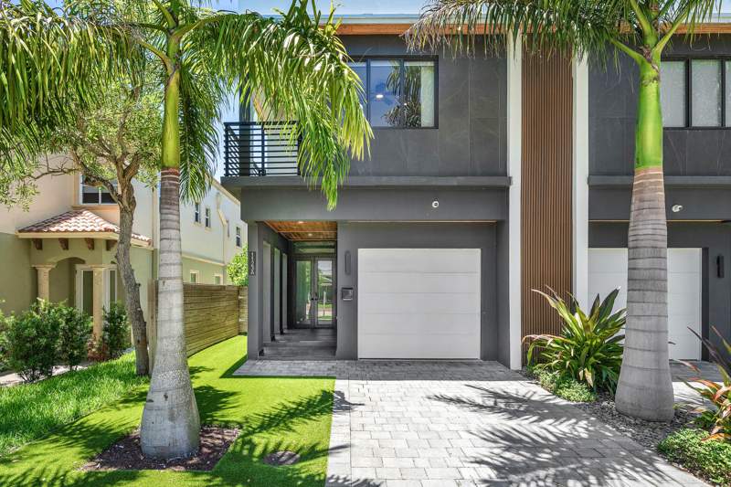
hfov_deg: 86.9
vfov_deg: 64.5
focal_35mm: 19
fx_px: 386
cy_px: 244
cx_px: 366
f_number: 8
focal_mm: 19
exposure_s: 1/100
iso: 160
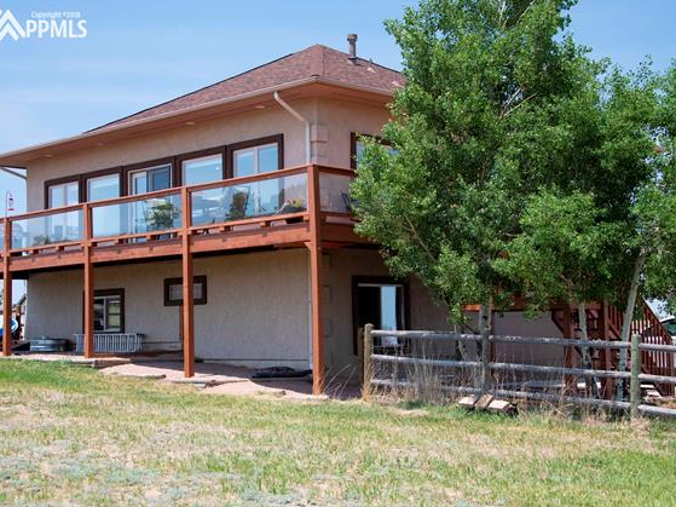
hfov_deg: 34.9
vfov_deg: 26.5
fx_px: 1074
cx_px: 320
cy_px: 253
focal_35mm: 55
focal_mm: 50
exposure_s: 1/400
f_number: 8
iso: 1250
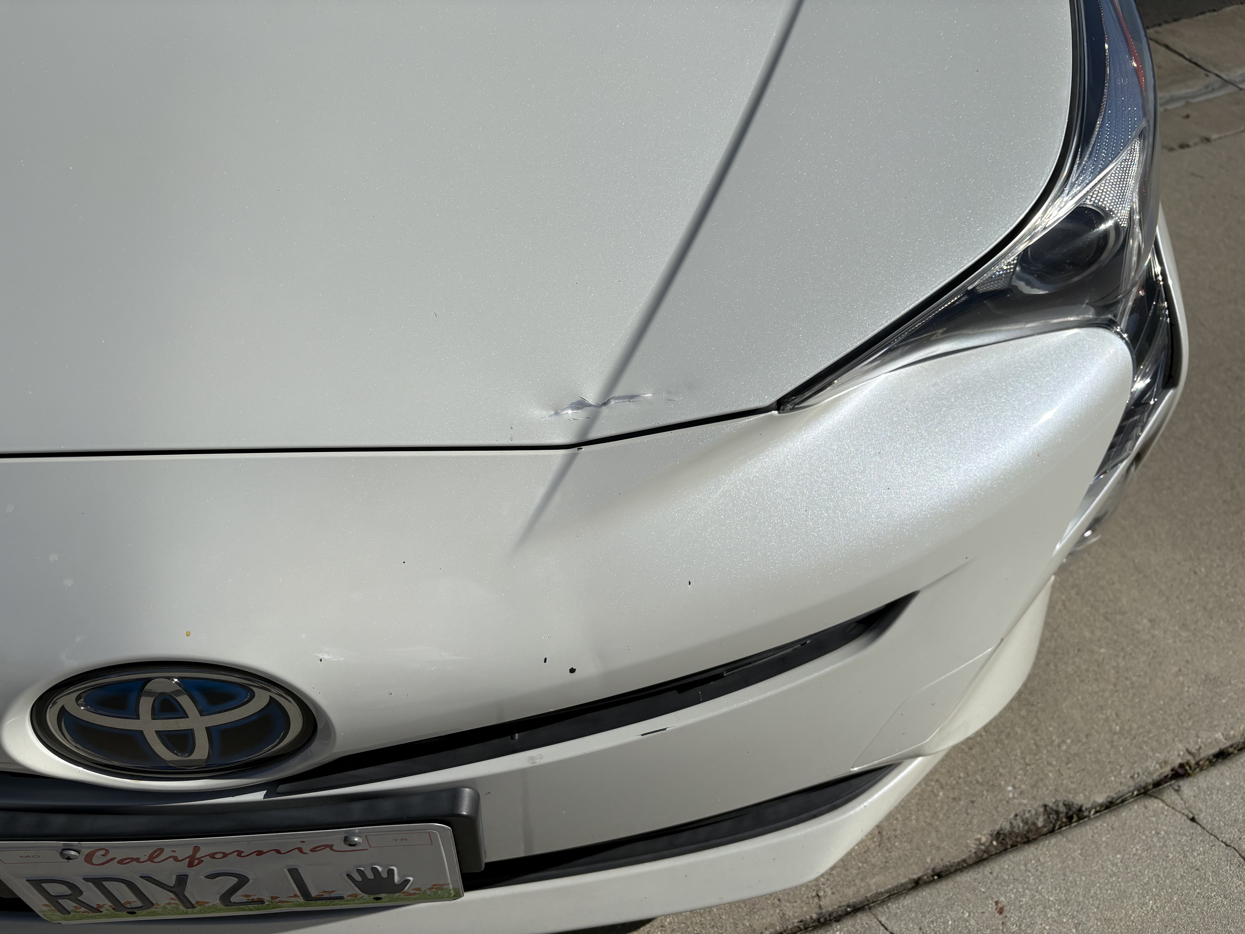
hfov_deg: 67.3
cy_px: 467
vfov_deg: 53.1
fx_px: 935
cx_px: 622
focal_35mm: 26
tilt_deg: -45.1
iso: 40
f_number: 1.6
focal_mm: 5.96
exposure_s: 1/10101
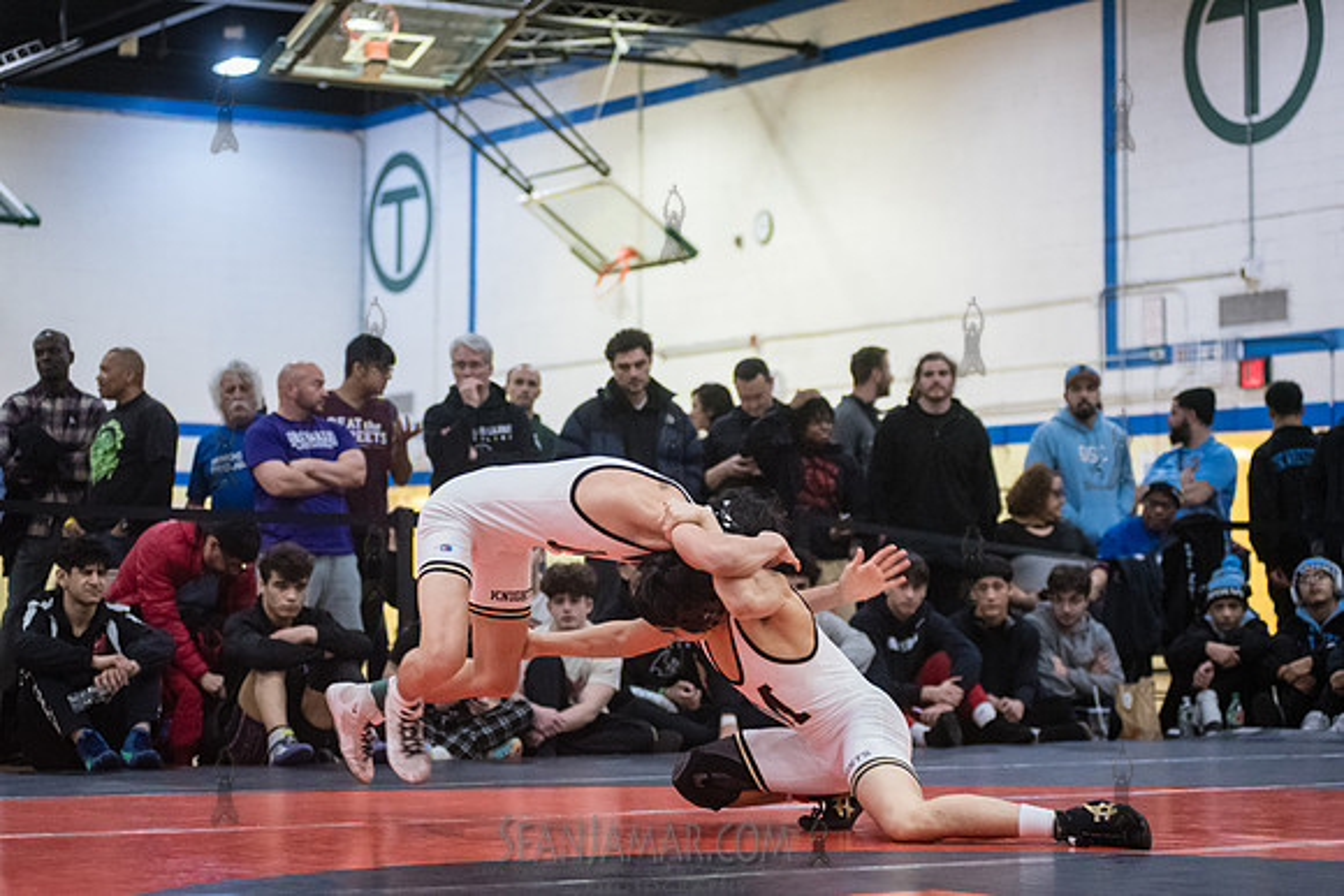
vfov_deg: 15.8
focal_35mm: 87
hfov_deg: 23.5
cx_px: 641
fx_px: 3235
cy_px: 446
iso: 8000
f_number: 3.2
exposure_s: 1/500
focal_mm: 80
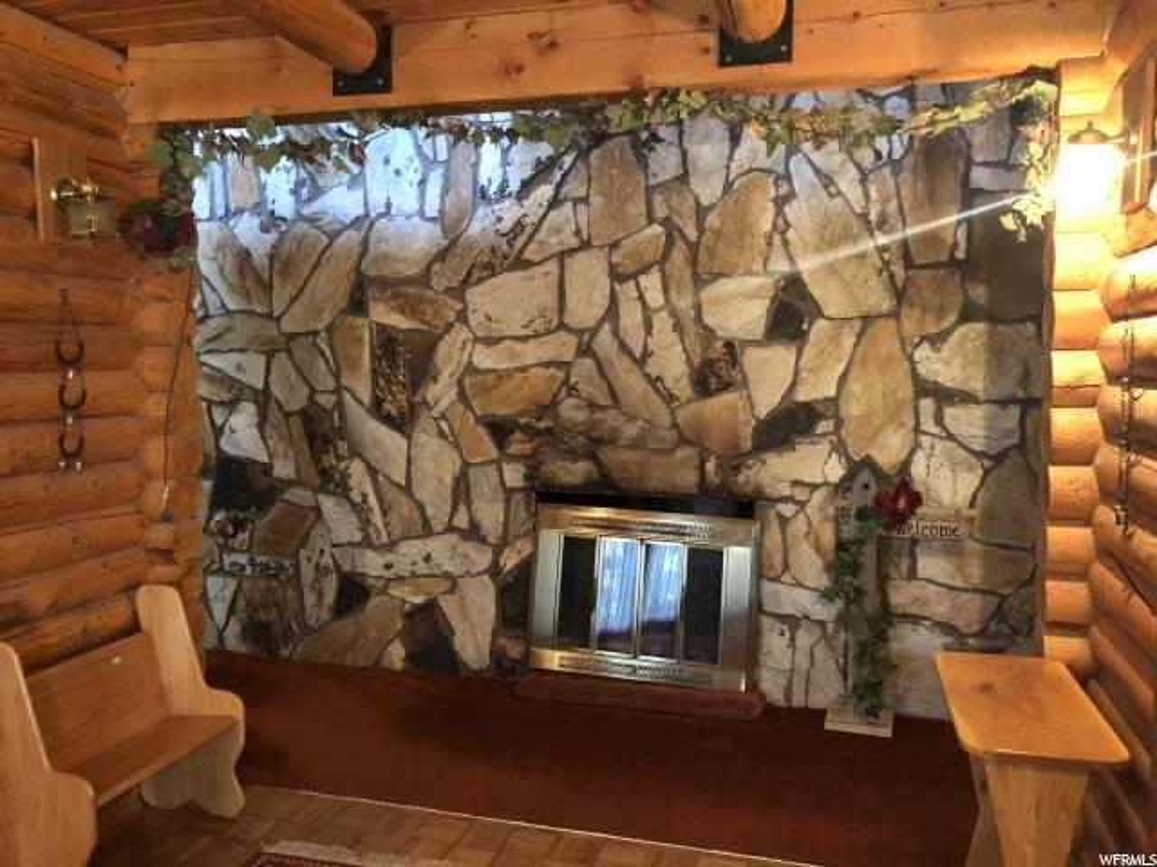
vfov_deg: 49.7
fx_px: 936
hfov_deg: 63.4
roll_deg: +0.4
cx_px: 578
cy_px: 434
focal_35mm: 28
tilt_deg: -3.1
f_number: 1.8
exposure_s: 1/5
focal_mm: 4
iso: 80
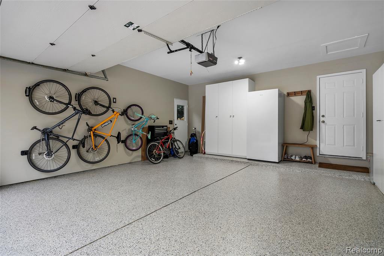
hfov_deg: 96.7
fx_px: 171
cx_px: 192
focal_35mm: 16
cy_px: 128
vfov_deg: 73.8
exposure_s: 1/50
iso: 100
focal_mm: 16
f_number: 4
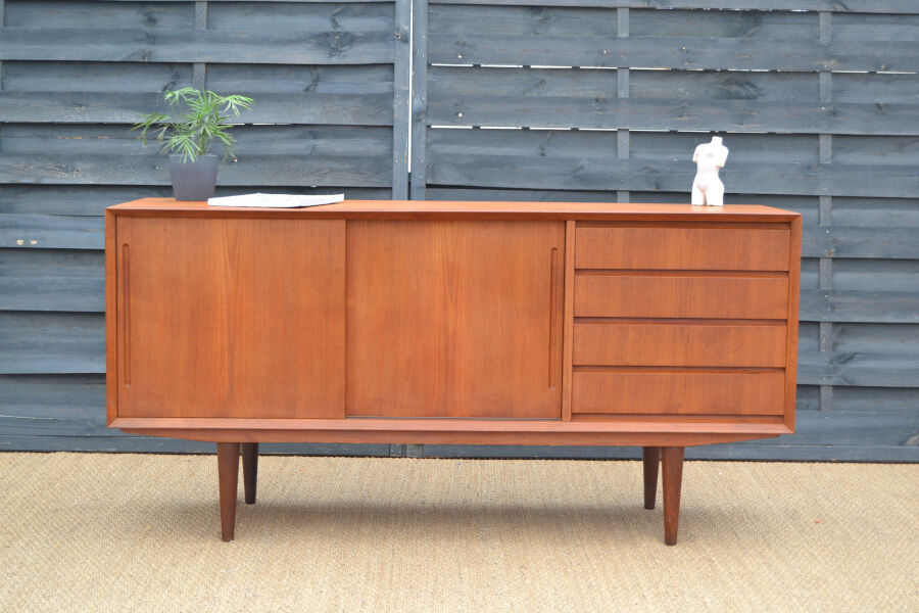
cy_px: 306
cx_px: 460
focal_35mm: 60
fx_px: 1532
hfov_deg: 33.4
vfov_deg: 22.6
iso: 280
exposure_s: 1/125
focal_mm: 40
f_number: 5.6
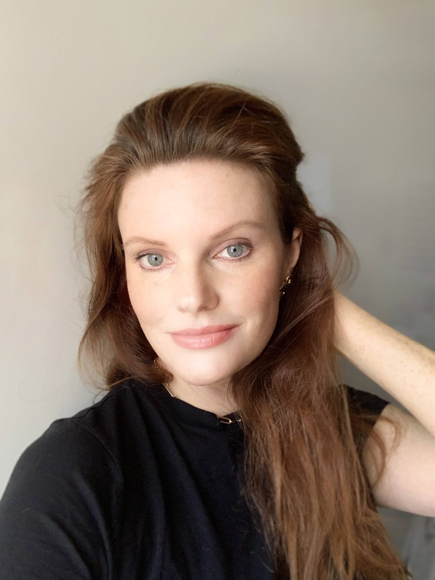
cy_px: 290
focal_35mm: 32
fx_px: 536
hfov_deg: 44.2
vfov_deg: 56.8
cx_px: 218
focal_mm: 2.87
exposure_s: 1/60
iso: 125
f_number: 2.2
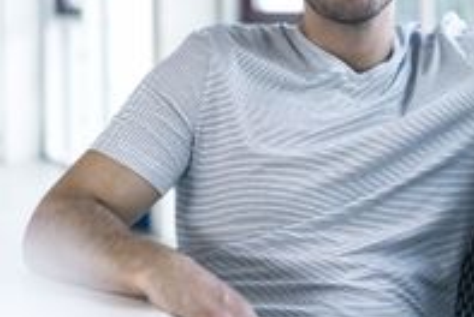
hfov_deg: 17.8
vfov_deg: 12.0
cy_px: 48
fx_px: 1503
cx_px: 385
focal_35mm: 114
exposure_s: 1/250
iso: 400
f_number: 2.5
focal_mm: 50
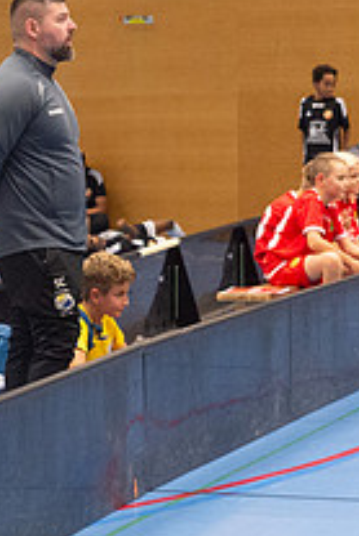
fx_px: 2912
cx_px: -261
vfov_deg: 10.5
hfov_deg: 6.9
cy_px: 320
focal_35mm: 195
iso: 7200
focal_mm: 70
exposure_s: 1/400
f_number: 3.5
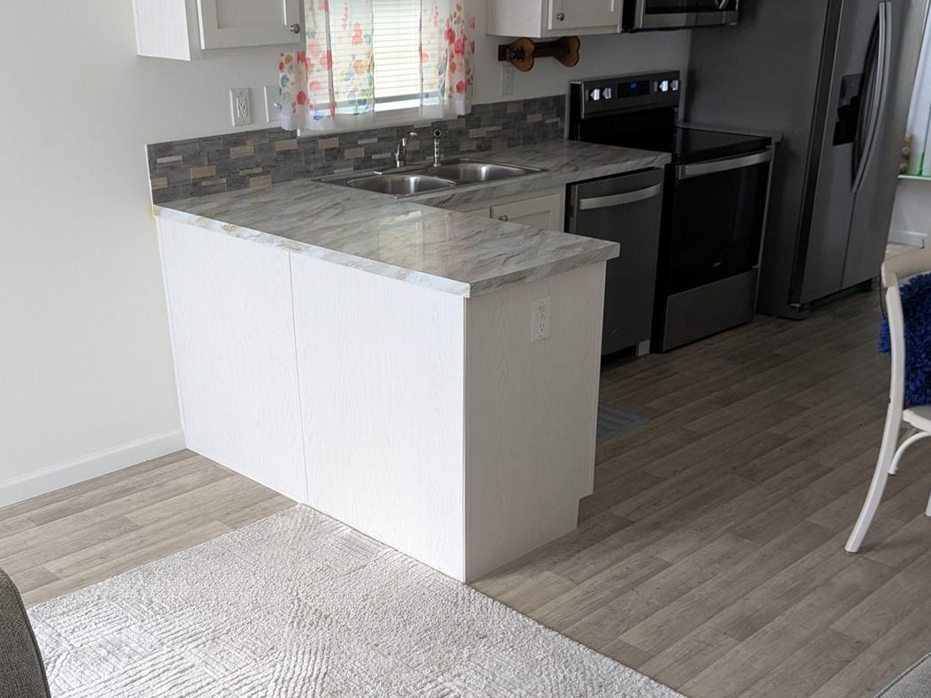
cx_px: 440
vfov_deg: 34.9
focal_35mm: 41
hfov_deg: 45.8
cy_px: 454
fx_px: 1102
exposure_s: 1/120
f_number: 1.73
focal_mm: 4.38
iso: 84
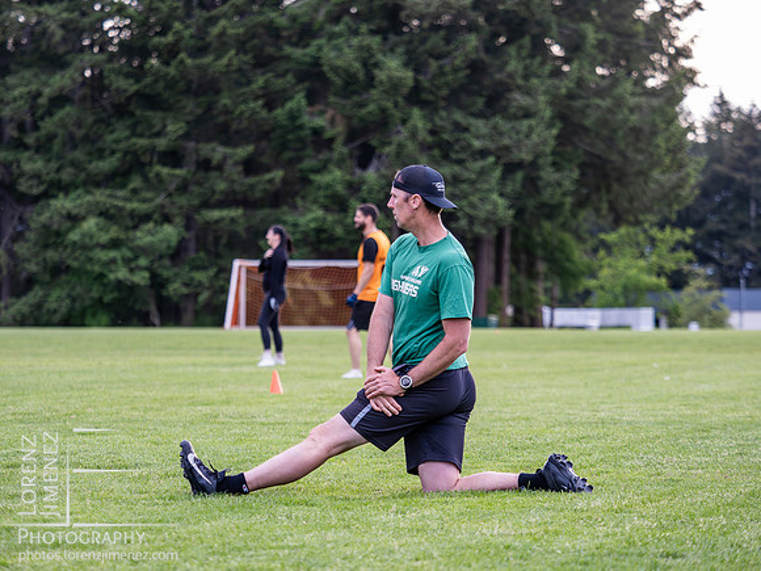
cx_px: 380
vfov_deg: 8.2
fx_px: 3959
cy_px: 286
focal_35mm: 180
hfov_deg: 11.0
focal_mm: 90
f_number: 2.8
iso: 1600
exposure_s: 1/1600
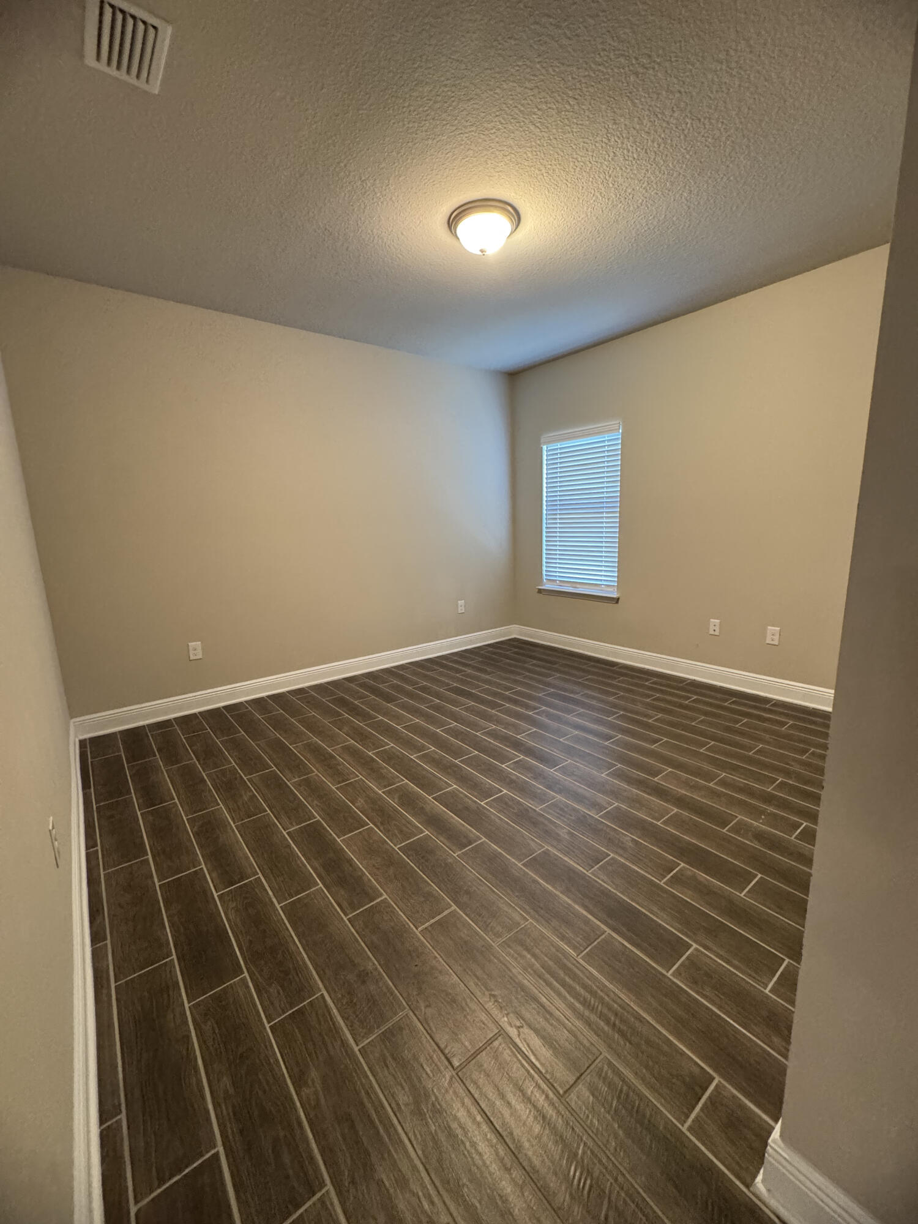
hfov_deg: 85.7
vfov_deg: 102.1
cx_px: 459
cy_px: 612
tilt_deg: -10.5
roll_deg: +2.1
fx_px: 495
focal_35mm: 14
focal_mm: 2.22
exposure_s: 1/60
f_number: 2.2
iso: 640
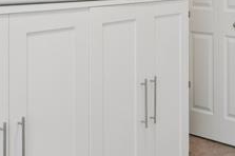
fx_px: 450
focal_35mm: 69
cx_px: 178
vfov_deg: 18.9
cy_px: -15
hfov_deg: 28.8
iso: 400
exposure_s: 1/8
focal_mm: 10
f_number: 8
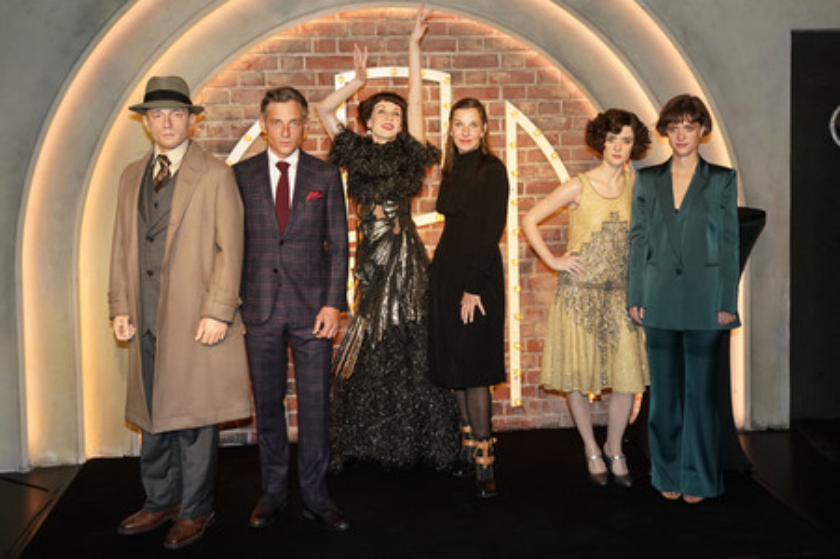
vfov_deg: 41.1
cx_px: 420
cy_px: 280
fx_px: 746
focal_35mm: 32
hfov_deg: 58.8
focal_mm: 32
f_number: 4
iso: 2000
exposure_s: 1/100
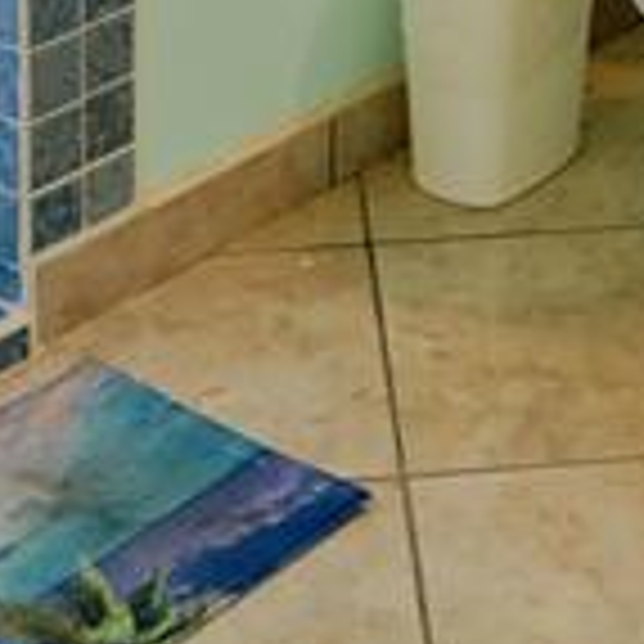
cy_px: -851
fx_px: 2568
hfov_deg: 14.0
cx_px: 676
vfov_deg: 11.9
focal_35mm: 122
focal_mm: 20
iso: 640
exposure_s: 1/400
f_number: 3.2
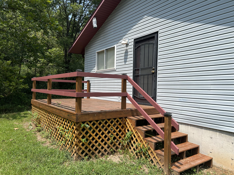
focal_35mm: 26
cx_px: 117
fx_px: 176
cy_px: 88
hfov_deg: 67.3
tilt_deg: -0.9
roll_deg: -0.7
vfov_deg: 53.1
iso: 50
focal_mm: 5.7
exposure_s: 1/2994
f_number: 1.5
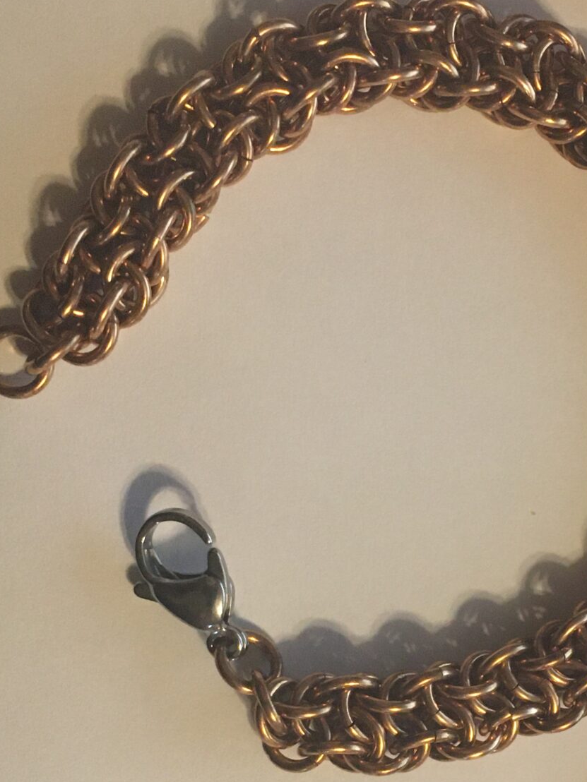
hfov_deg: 21.5
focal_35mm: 67
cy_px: 615
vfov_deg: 28.4
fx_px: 1515
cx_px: 514
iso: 160
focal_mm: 4.15
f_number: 2.2
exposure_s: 1/30
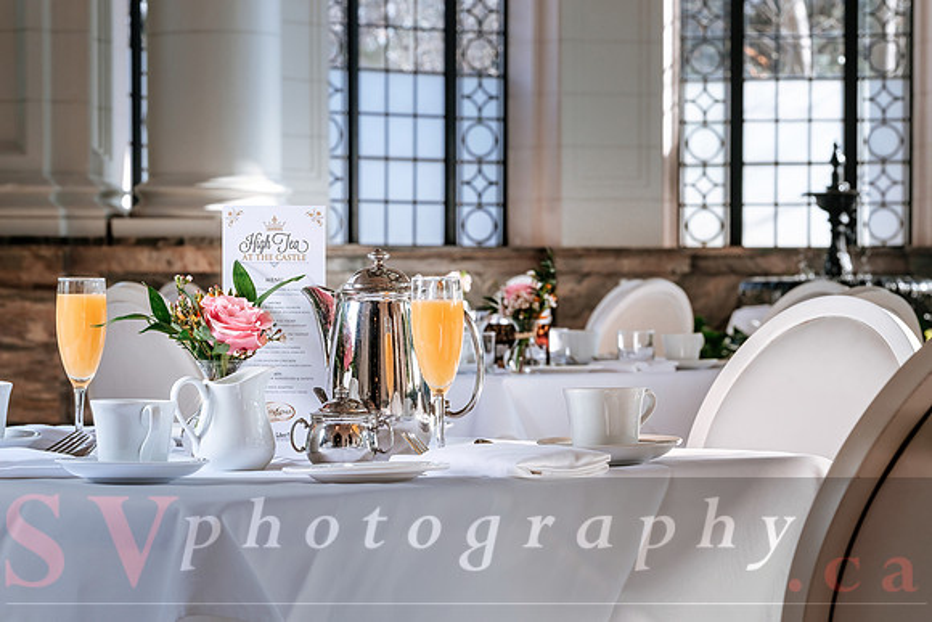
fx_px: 2771
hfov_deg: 19.1
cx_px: 466
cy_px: 311
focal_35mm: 107
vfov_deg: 12.8
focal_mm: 71.5
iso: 200
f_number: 8
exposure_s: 1/125
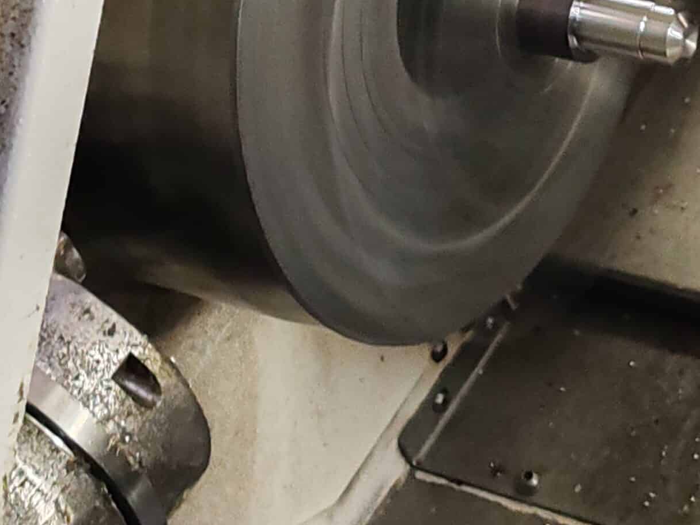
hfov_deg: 11.1
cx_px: 553
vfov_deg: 8.3
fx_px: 3579
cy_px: -19
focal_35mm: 177
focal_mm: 6.12
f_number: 1.9
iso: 1600
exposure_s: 1/50
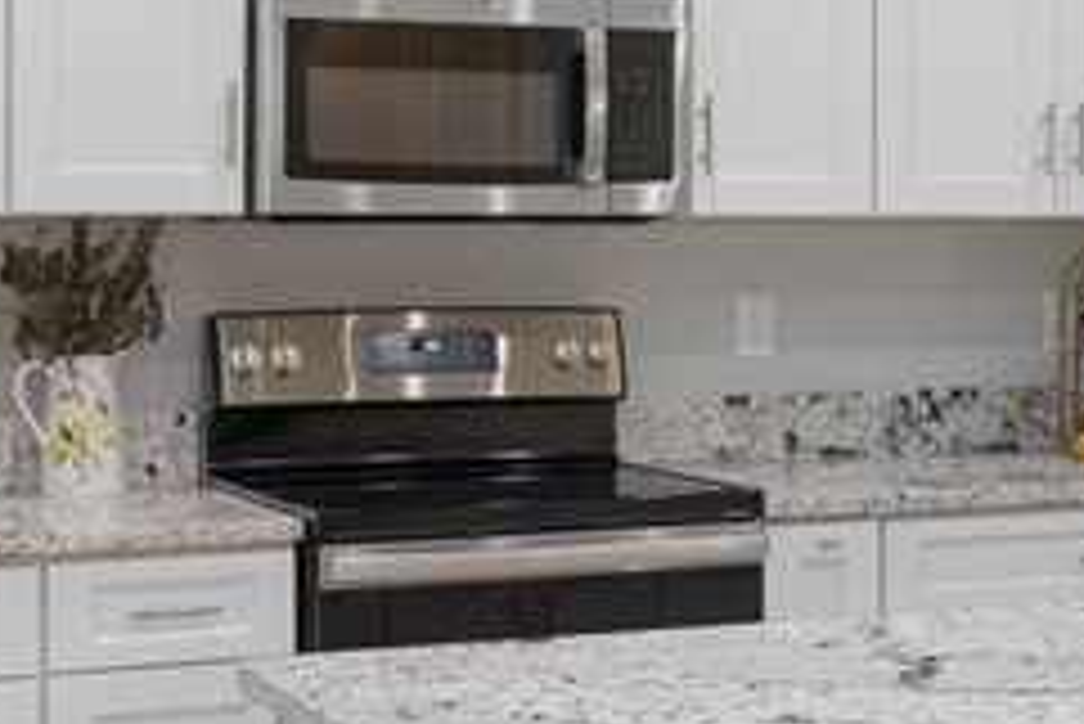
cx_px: 643
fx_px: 2440
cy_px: 434
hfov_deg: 25.0
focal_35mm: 81
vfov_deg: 16.9
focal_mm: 12
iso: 640
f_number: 8
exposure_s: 1/6
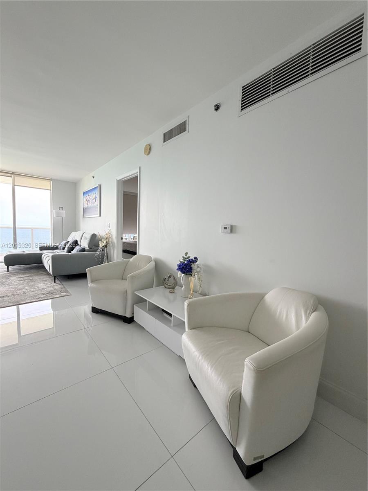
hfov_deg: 85.7
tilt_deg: -3.9
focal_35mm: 14
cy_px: 246
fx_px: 198
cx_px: 184
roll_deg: -2.0
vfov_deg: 102.1
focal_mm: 2.22
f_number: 2.2
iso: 160
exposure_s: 1/121
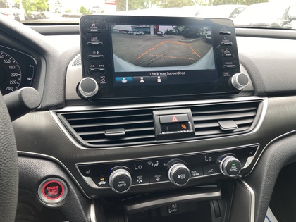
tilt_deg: -21.8
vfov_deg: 49.7
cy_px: 111
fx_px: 239
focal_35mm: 28
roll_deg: -3.2
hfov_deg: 63.4
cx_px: 148
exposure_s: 1/100
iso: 32
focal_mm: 3.99
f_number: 1.8
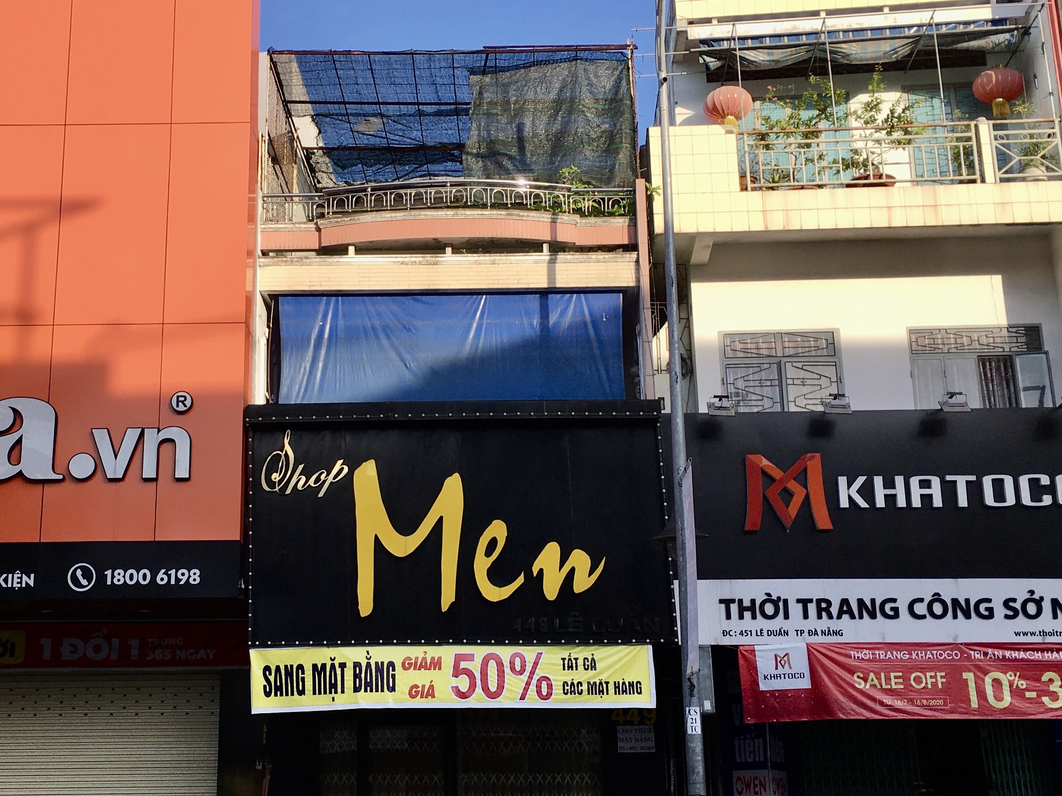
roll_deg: -0.6
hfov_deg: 39.4
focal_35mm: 48
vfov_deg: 30.3
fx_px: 1473
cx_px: 405
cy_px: 399
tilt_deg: +17.0
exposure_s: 1/635
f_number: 2.2
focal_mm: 4.15
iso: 25
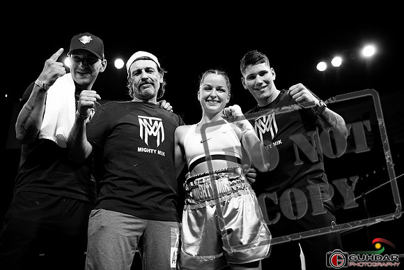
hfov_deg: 48.4
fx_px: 449
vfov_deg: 33.4
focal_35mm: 40
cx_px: 202
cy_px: 135
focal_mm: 40
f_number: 2.8
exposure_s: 1/800
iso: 1600
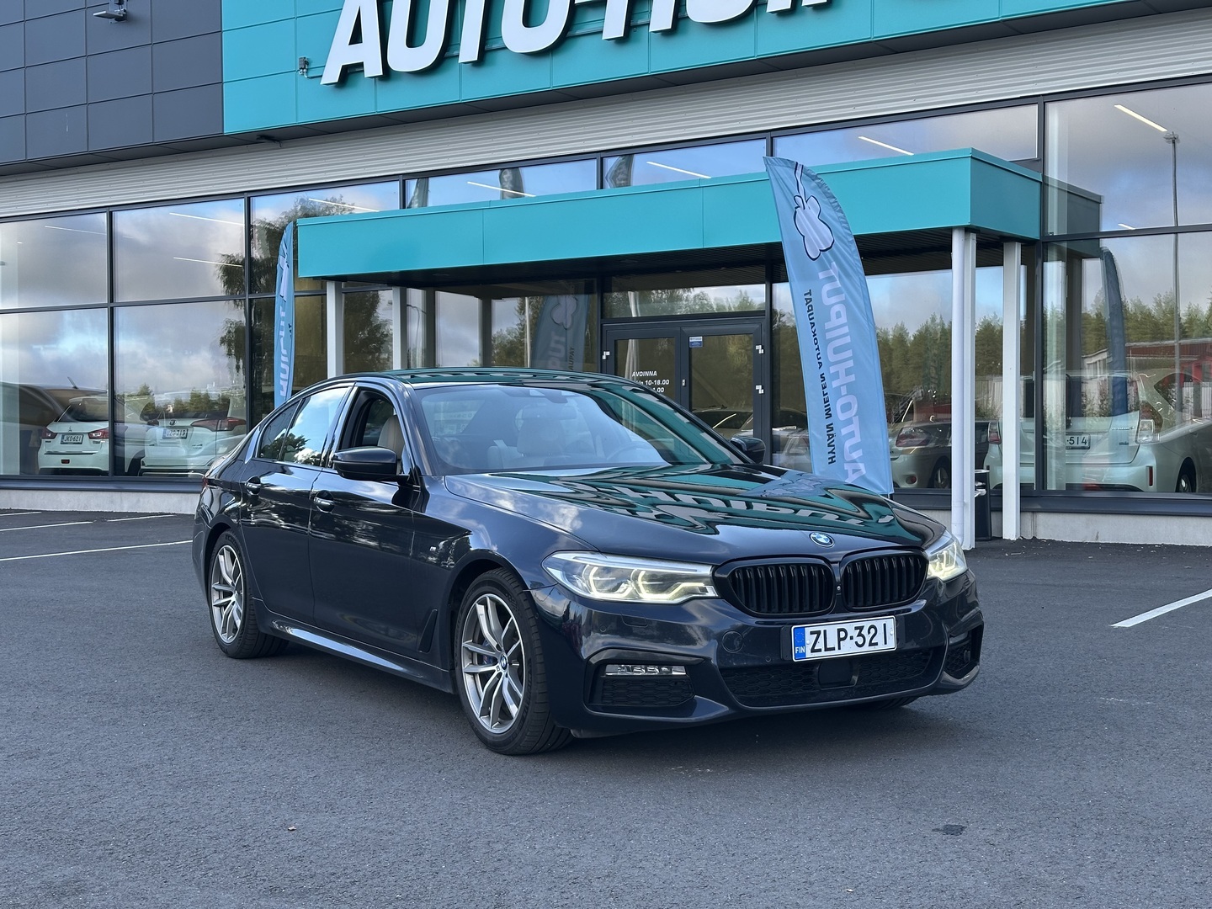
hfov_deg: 39.7
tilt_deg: -0.4
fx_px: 1681
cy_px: 454
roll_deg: +0.9
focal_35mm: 48
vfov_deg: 30.3
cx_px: 606
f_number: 1.78
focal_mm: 6.86
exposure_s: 1/435
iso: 64
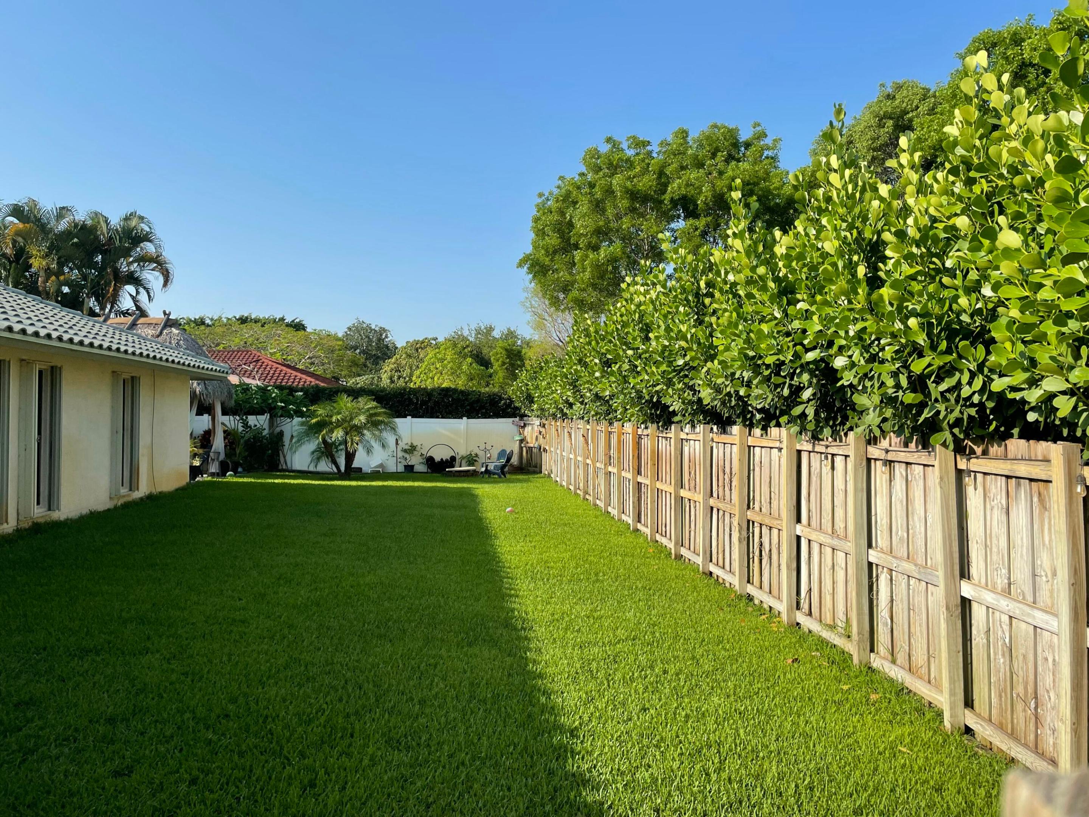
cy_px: 408
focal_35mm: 26
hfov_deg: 67.3
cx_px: 544
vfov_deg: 53.1
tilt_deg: +0.9
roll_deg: +1.1
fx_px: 818
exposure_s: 1/2398
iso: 32
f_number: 1.6
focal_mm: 4.2
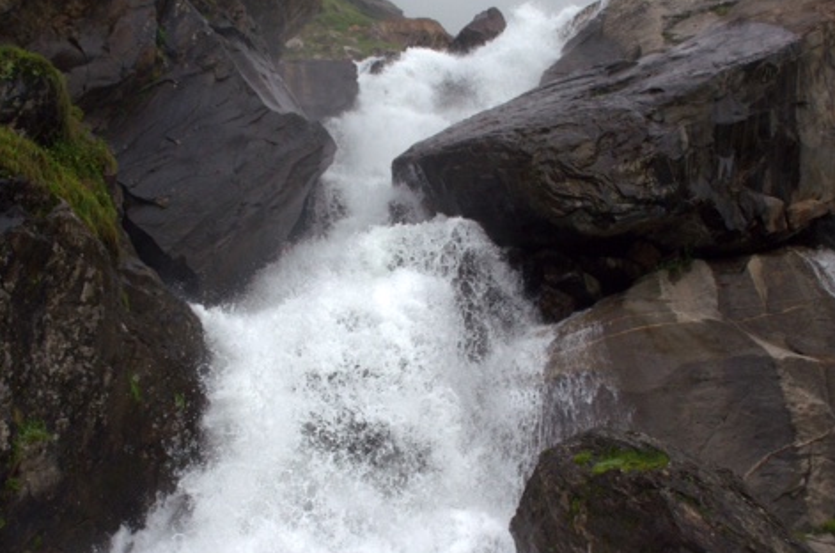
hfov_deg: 37.6
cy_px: 310
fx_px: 1227
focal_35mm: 53
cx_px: 386
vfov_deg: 25.4
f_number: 5.6
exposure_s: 1/5000
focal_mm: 26
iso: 800
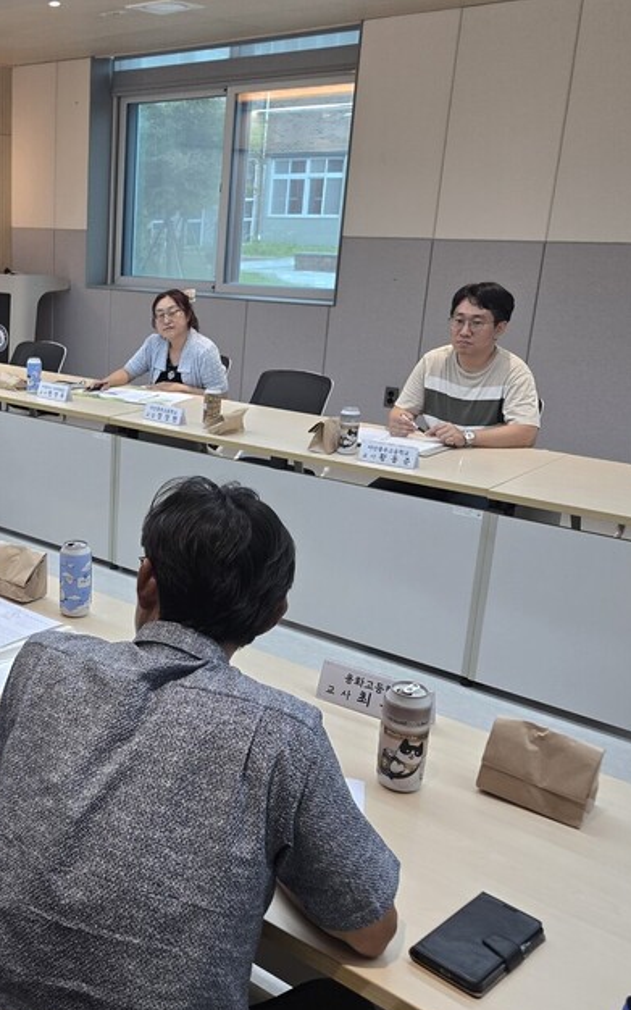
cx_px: 24
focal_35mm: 37
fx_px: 1019
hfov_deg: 32.1
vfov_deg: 52.7
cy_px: 522
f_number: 1.8
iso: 100
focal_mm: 5.4
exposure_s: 1/120
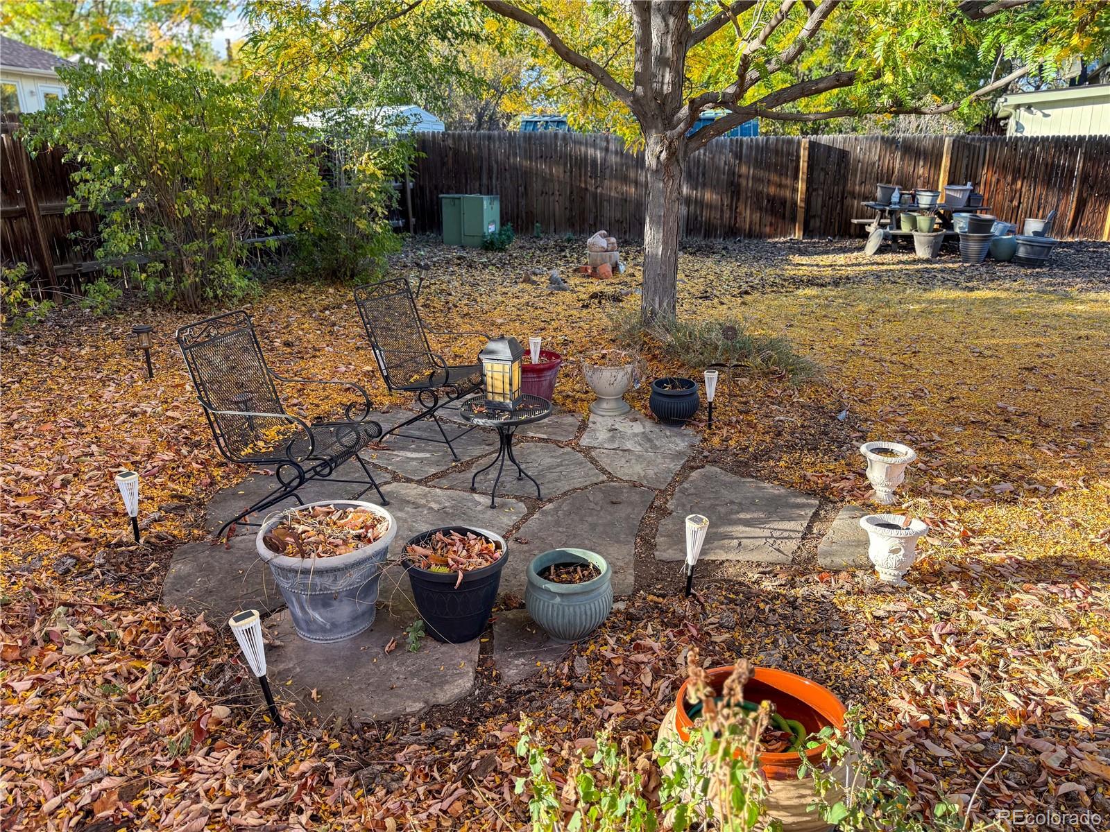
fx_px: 770
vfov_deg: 56.8
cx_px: 555
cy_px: 416
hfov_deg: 71.6
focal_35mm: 24
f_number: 1.8
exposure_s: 1/400
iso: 100
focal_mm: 6.76
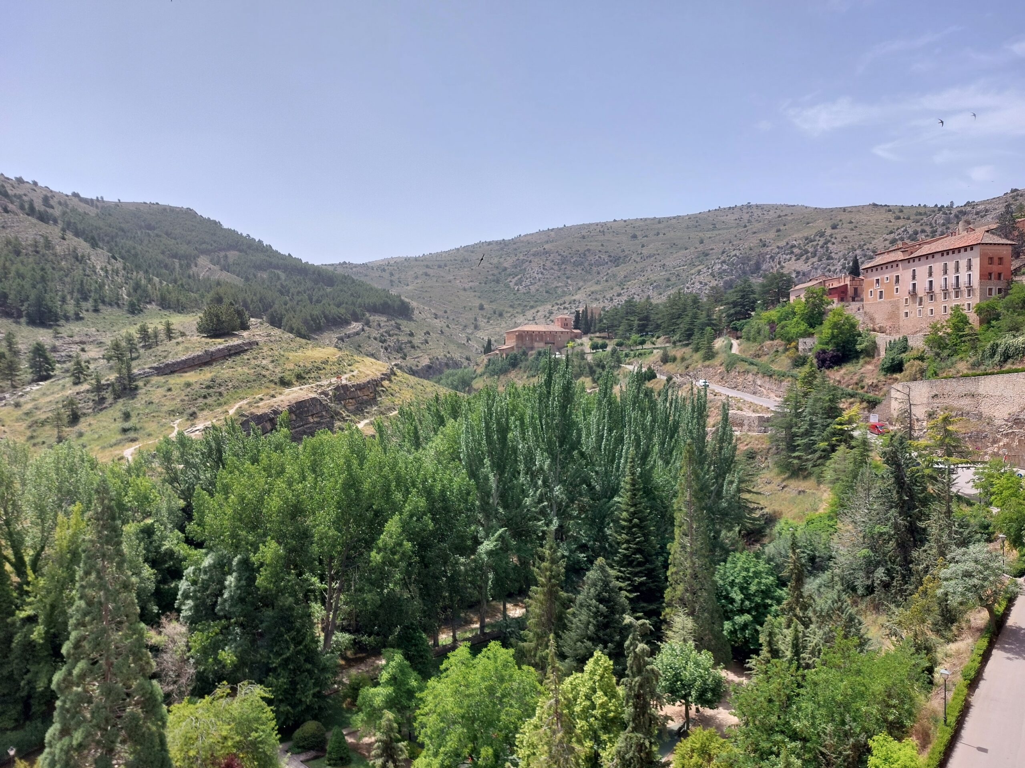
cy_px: 384
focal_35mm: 25
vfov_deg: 54.9
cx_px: 512
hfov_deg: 69.4
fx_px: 740
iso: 25
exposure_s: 1/648
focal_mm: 5.23
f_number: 1.8
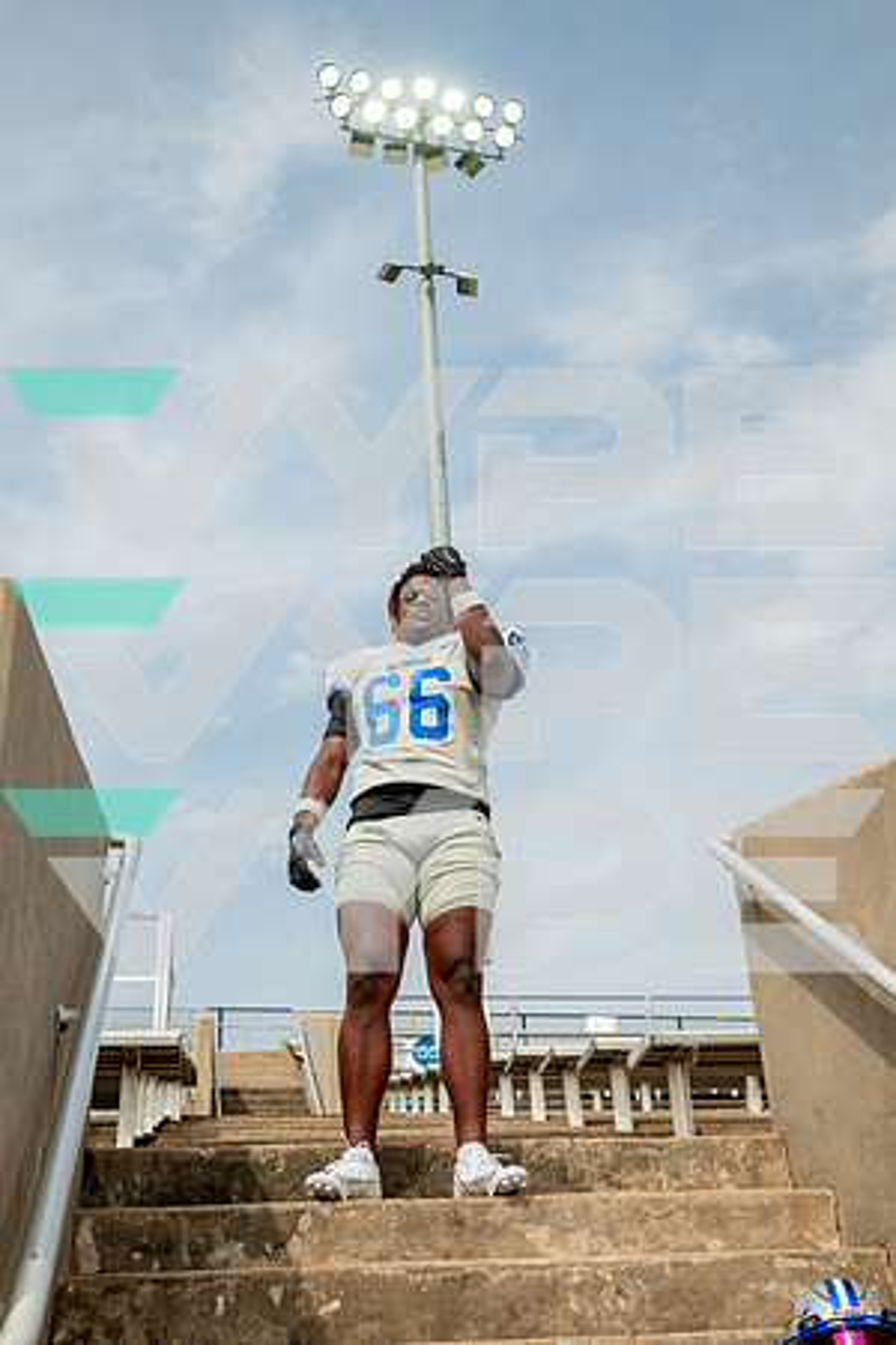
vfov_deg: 46.4
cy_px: 672
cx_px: 448
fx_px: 1568
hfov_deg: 31.9
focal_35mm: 42
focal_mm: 42
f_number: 7.1
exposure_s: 1/400
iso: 125
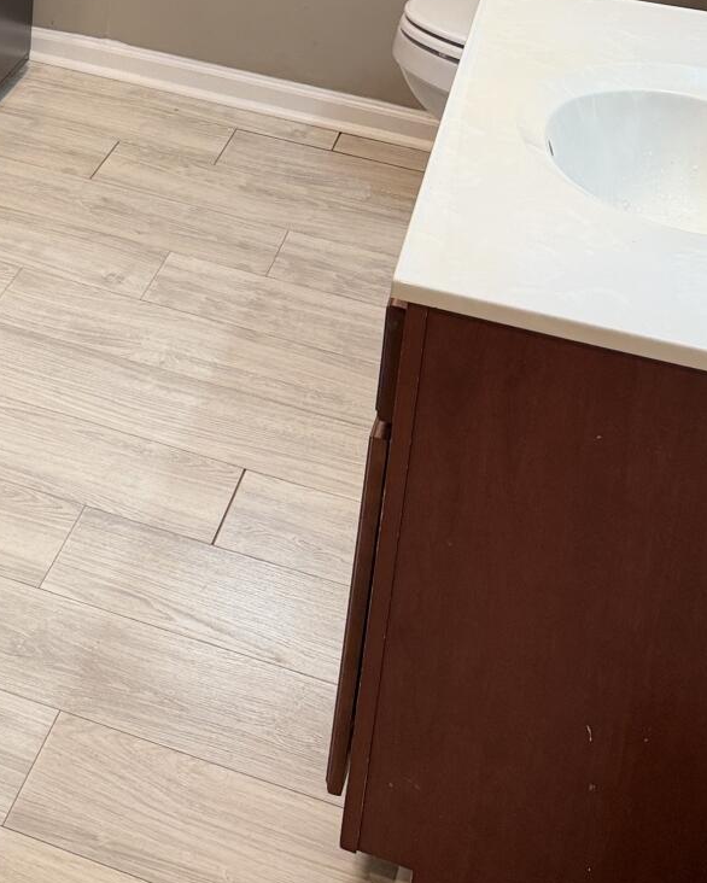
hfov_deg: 22.8
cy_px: -163
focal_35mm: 64
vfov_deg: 26.5
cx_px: -17
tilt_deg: -17.0
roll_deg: -3.2
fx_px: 1673
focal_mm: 6.76
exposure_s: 1/120
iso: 160
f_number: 1.78
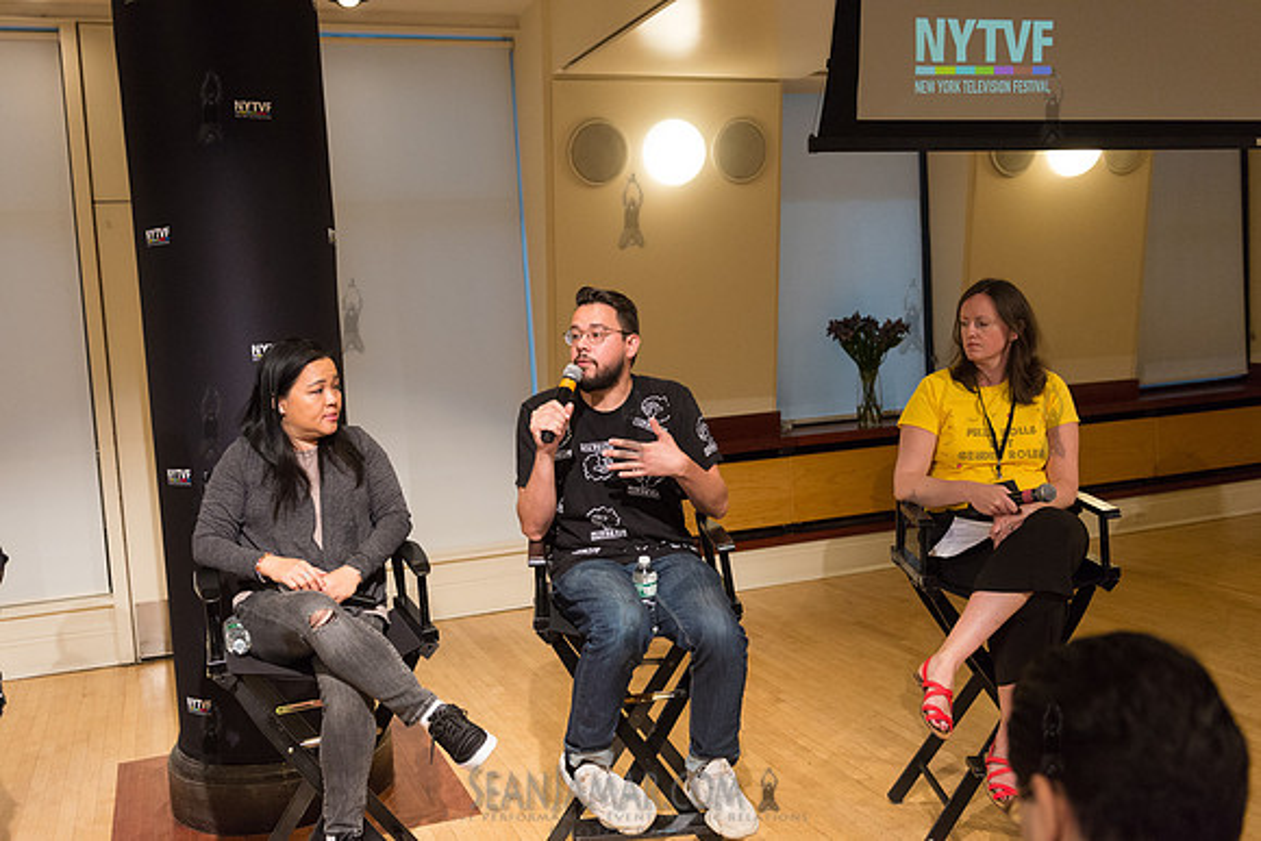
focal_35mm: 35
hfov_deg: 54.4
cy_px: 420
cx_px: 630
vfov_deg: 37.9
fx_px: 1226
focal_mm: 35
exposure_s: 1/640
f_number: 3.5
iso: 3200
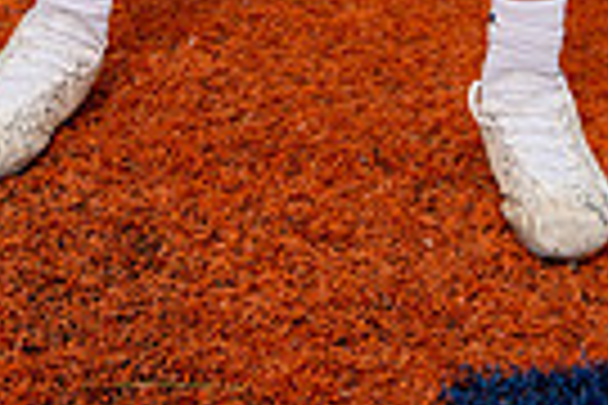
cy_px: -544
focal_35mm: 93
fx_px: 1571
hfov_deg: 21.9
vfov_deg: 12.0
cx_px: 329
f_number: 5.6
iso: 100
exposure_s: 1/250
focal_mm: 28
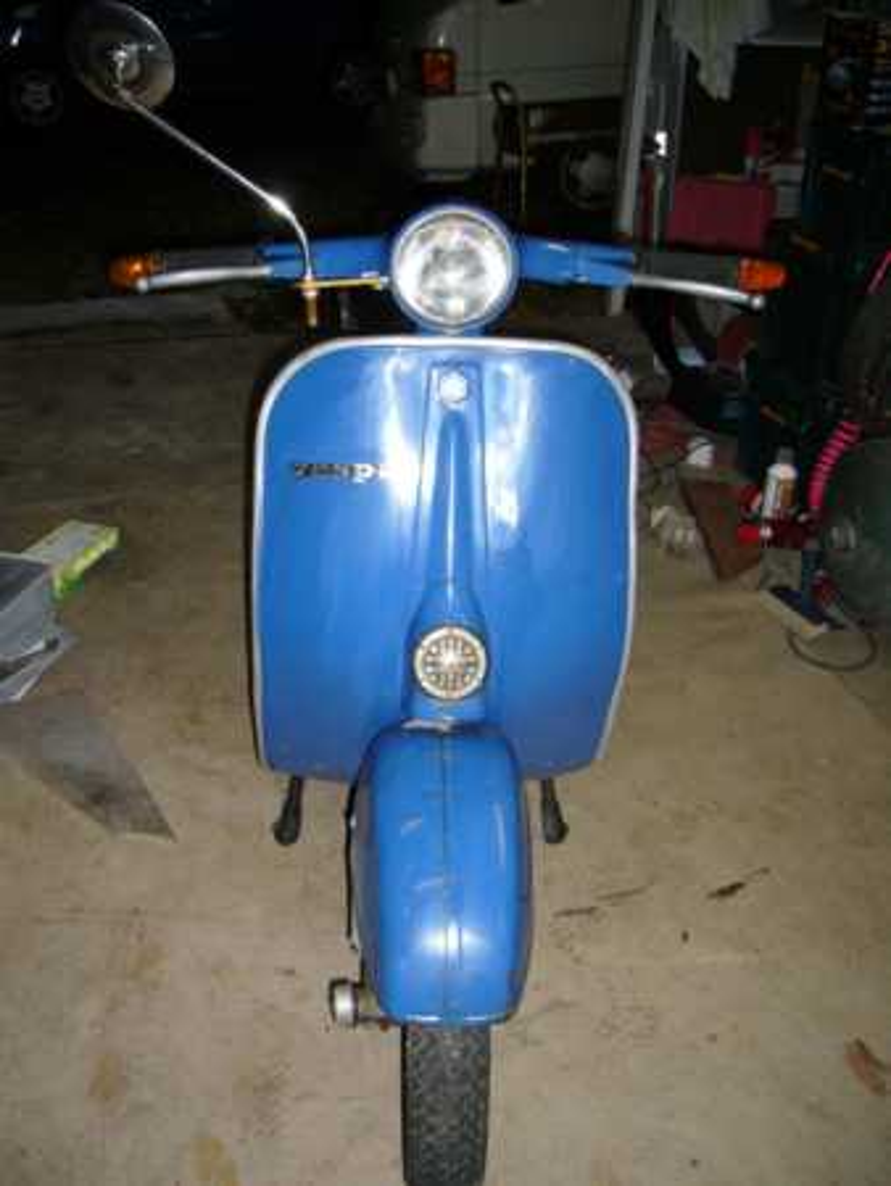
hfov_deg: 40.7
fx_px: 1200
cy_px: 593
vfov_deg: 52.6
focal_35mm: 35
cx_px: 446
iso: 160
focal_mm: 5.8
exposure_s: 1/60
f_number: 2.8
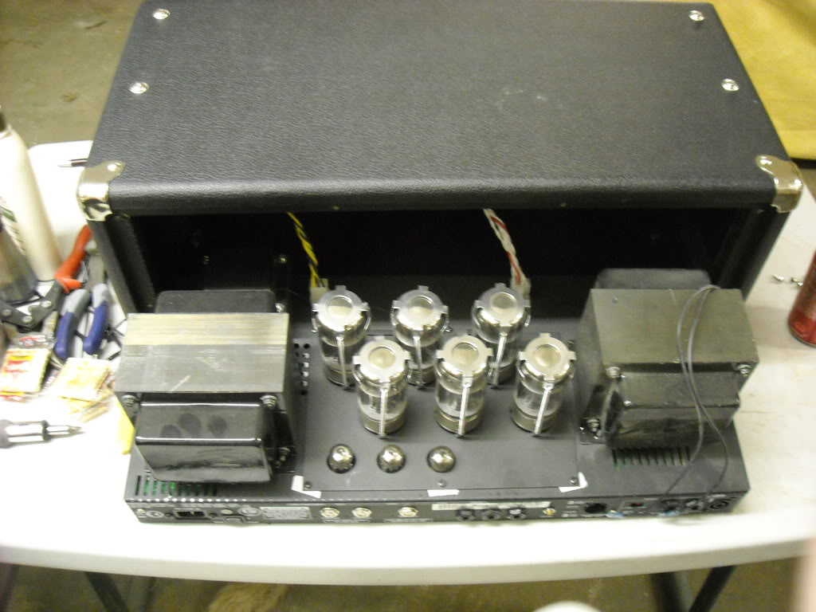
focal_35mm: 35
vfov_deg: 40.7
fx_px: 825
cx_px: 408
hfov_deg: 52.6
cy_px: 306
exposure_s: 1/8
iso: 400
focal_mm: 5.7
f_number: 2.8
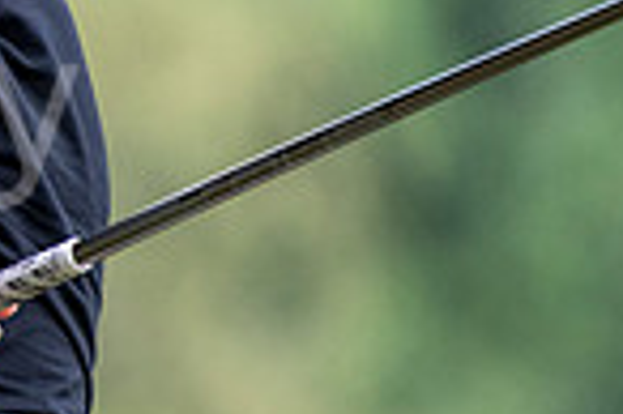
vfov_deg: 0.5
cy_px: -100
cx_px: -465
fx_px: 45376
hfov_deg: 0.8
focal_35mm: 2625
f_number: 5.6
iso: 640
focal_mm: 440
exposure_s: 1/1000
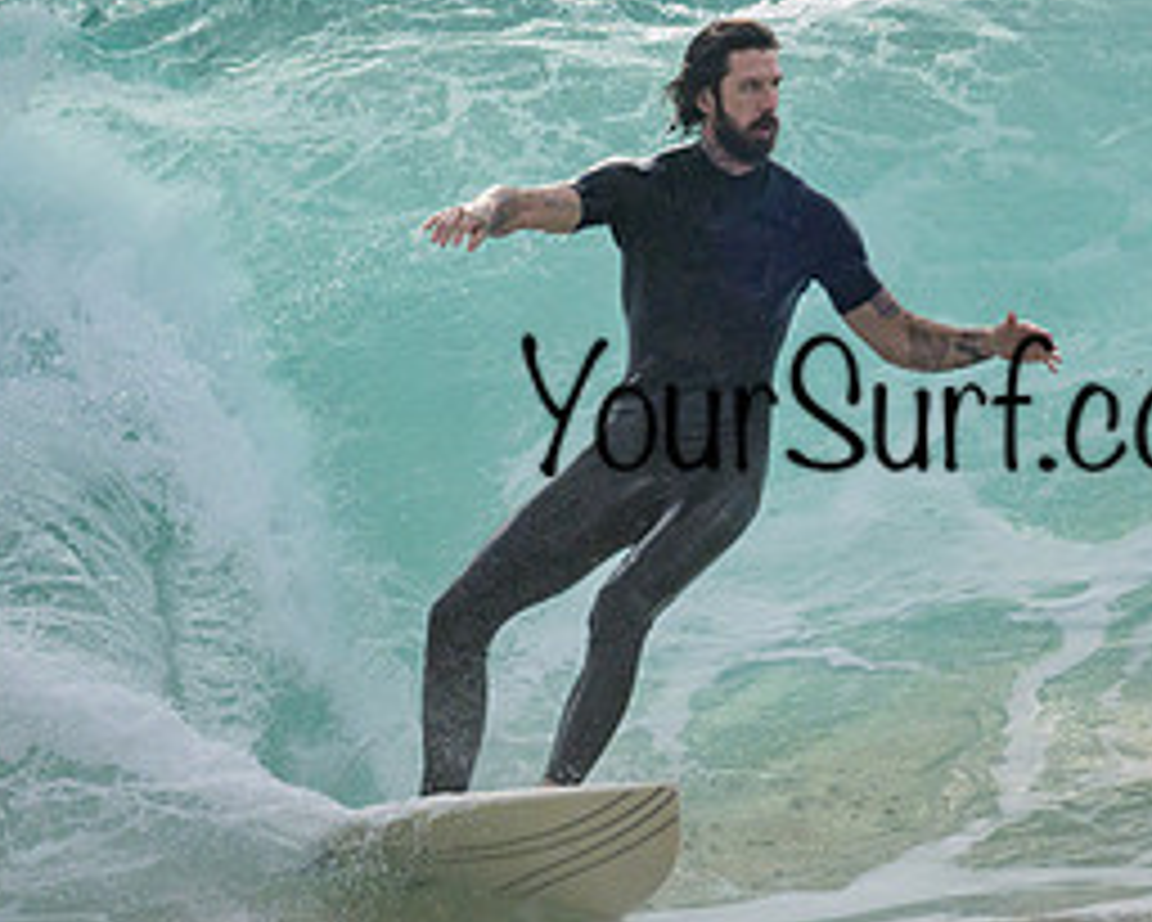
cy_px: 232
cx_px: 774
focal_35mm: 1694
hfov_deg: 1.1
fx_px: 57779
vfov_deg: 0.9
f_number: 11
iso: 800
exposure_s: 1/2000
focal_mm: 680
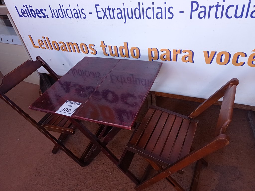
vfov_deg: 49.7
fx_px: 206
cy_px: 96
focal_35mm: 28
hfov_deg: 63.5
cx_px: 128
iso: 168
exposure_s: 1/60
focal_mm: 4.7
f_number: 1.79
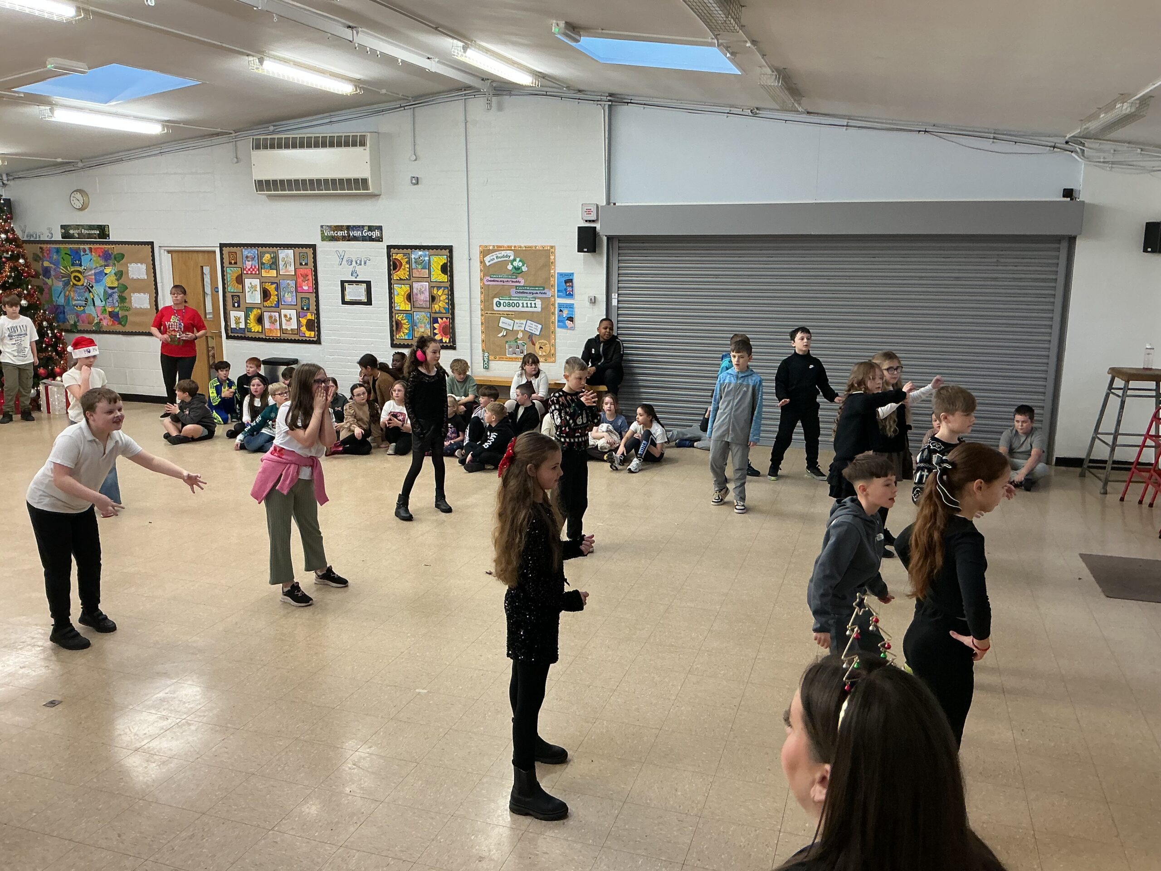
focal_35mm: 29
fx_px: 973
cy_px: 436
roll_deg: +0.4
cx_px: 580
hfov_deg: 61.7
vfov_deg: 48.2
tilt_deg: -12.0
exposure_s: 1/50
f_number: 1.8
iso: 80
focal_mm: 3
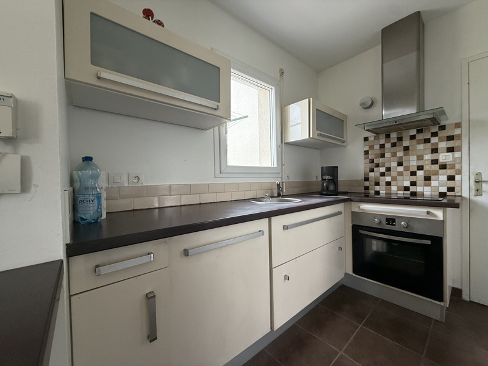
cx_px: 244
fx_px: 197
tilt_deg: -0.7
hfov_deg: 102.1
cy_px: 183
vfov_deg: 85.7
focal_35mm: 14
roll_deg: +1.1
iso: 160
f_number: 2.2
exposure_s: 1/99
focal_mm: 2.22
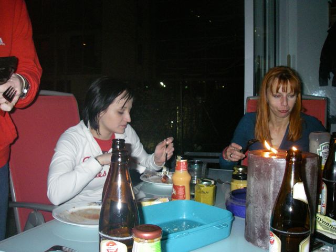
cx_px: 168
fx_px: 369
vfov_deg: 37.7
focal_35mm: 38
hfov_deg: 49.0
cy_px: 126
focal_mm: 6.3
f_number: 3.3
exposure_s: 1/50
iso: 400
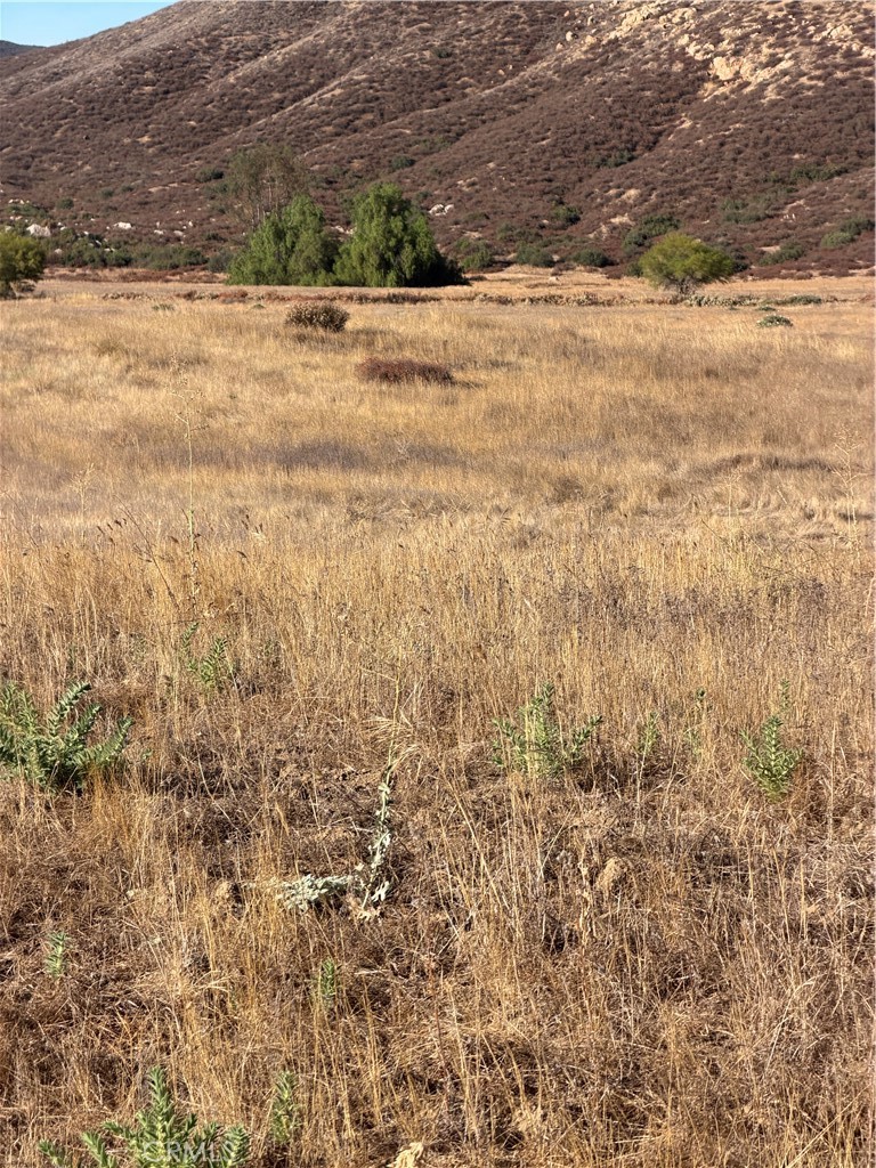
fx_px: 3374
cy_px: 584
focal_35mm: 100
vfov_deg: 19.6
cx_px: 438
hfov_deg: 14.8
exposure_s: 1/638
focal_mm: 16.89
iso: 32
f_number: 2.8
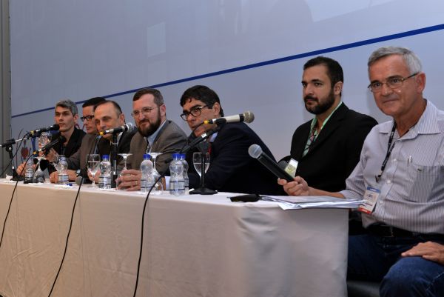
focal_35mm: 45
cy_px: 148
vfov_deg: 29.9
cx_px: 222
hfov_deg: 43.6
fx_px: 555
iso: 1000
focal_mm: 45
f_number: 5.6
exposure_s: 1/160
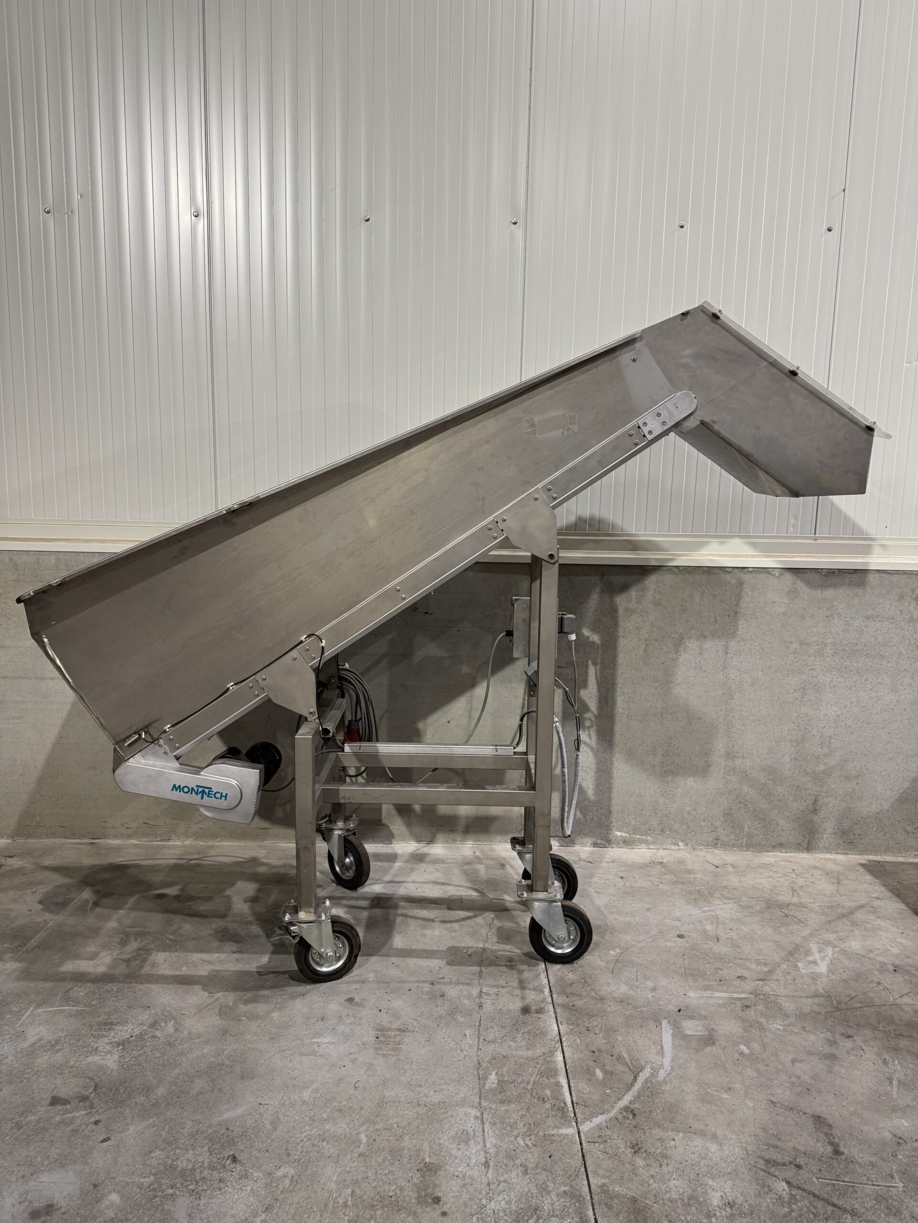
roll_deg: -1.7
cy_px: 612
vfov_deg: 71.6
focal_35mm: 24
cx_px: 459
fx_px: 849
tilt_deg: -9.2
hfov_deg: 56.8
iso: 200
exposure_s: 1/91
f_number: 1.78
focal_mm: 6.76
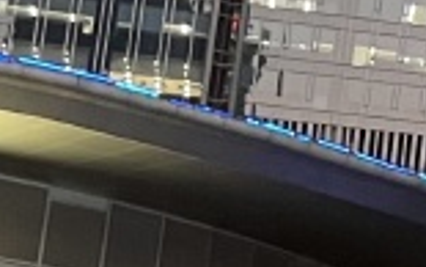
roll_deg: -0.9
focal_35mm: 214
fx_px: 2485
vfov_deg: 6.1
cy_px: 127
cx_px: 1294
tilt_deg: +15.1
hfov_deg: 8.3
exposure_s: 1/60
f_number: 1.6
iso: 500
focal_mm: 5.1
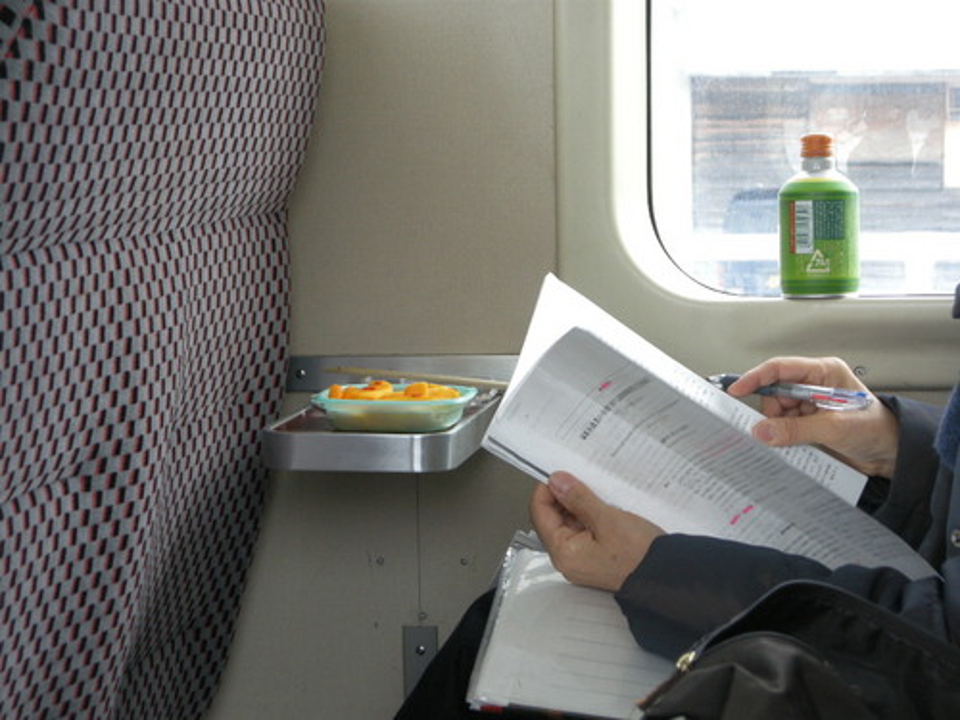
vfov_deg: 14.6
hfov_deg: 19.4
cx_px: 480
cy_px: 360
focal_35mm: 101
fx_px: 2801
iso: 182
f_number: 4.7
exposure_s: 1/70.1
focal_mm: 21.5
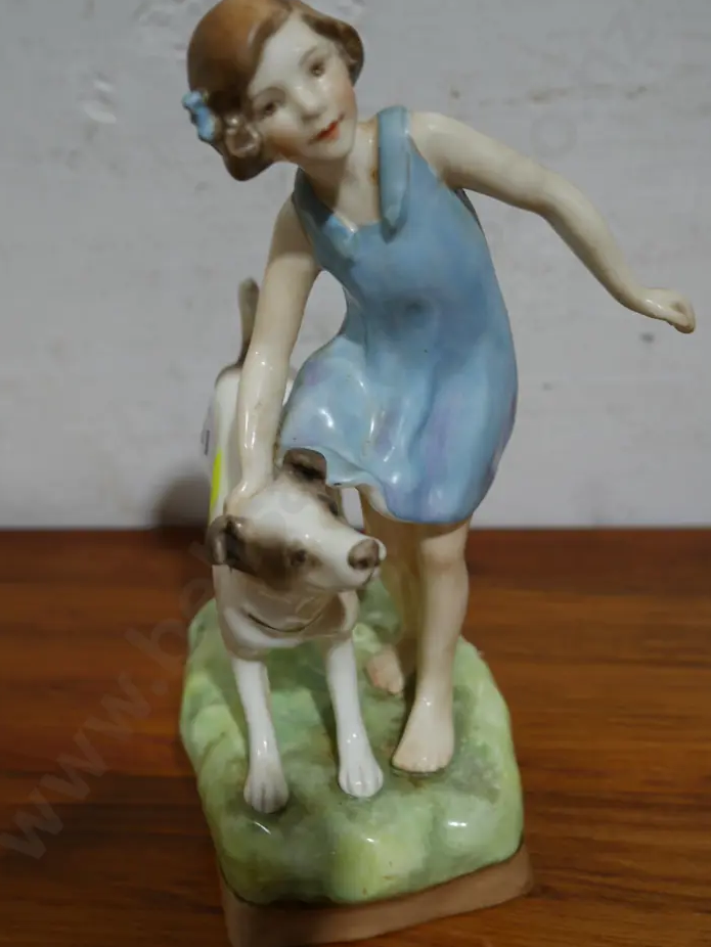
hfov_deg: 34.3
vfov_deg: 44.7
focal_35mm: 42
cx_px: 325
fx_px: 1150
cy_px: 438
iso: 250
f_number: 4.1
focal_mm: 19
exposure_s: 1/60
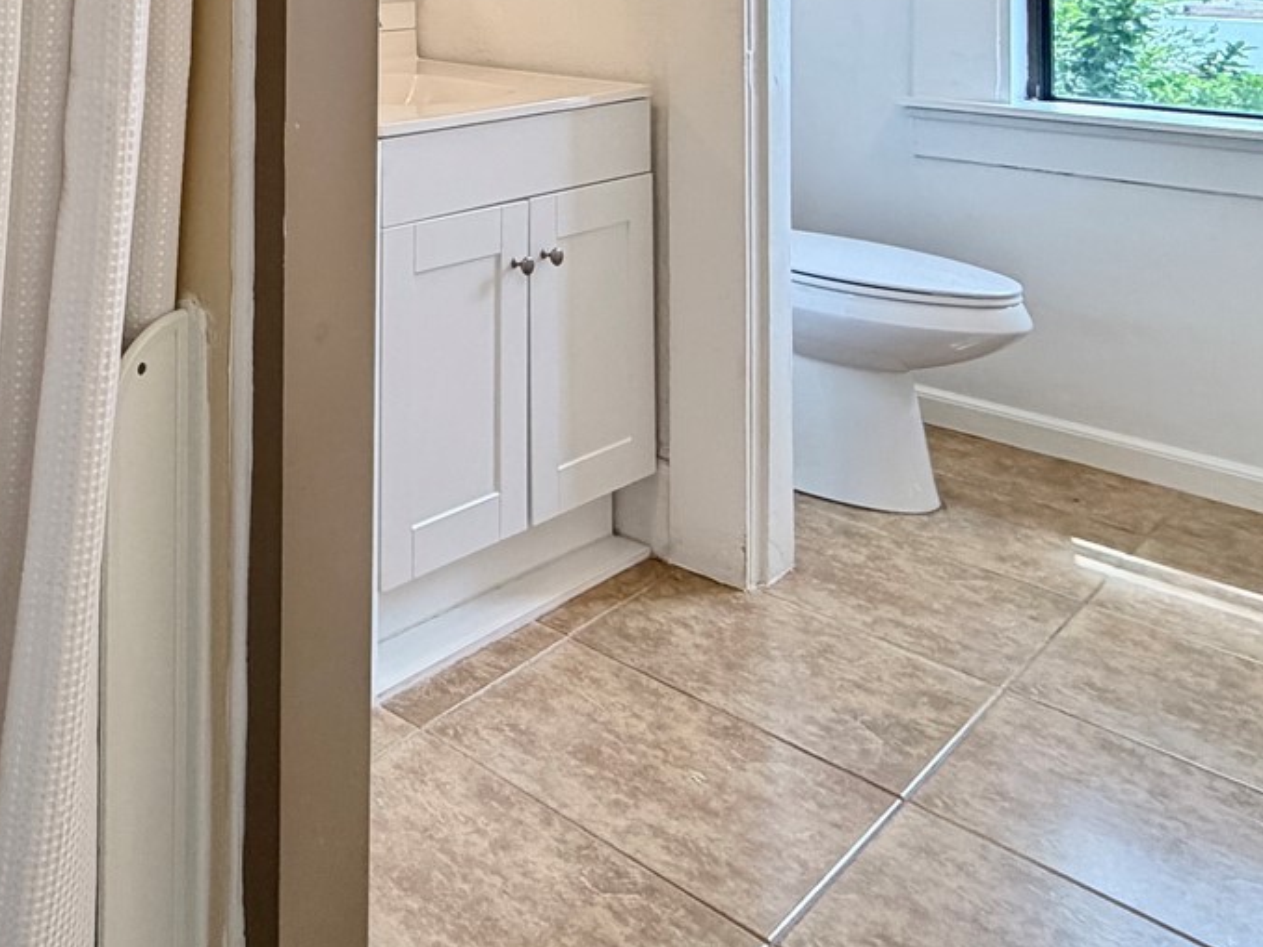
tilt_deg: +0.3
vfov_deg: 36.2
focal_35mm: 33
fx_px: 1204
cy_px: -102
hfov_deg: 41.7
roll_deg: +0.2
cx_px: -177
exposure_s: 1/120
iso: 160
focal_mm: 2.22
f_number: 2.2
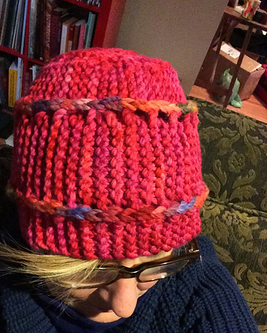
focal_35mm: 33
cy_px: 181
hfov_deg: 44.6
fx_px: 326
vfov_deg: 54.1
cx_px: 134
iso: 1000
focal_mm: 2.15
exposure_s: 1/15
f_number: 2.4
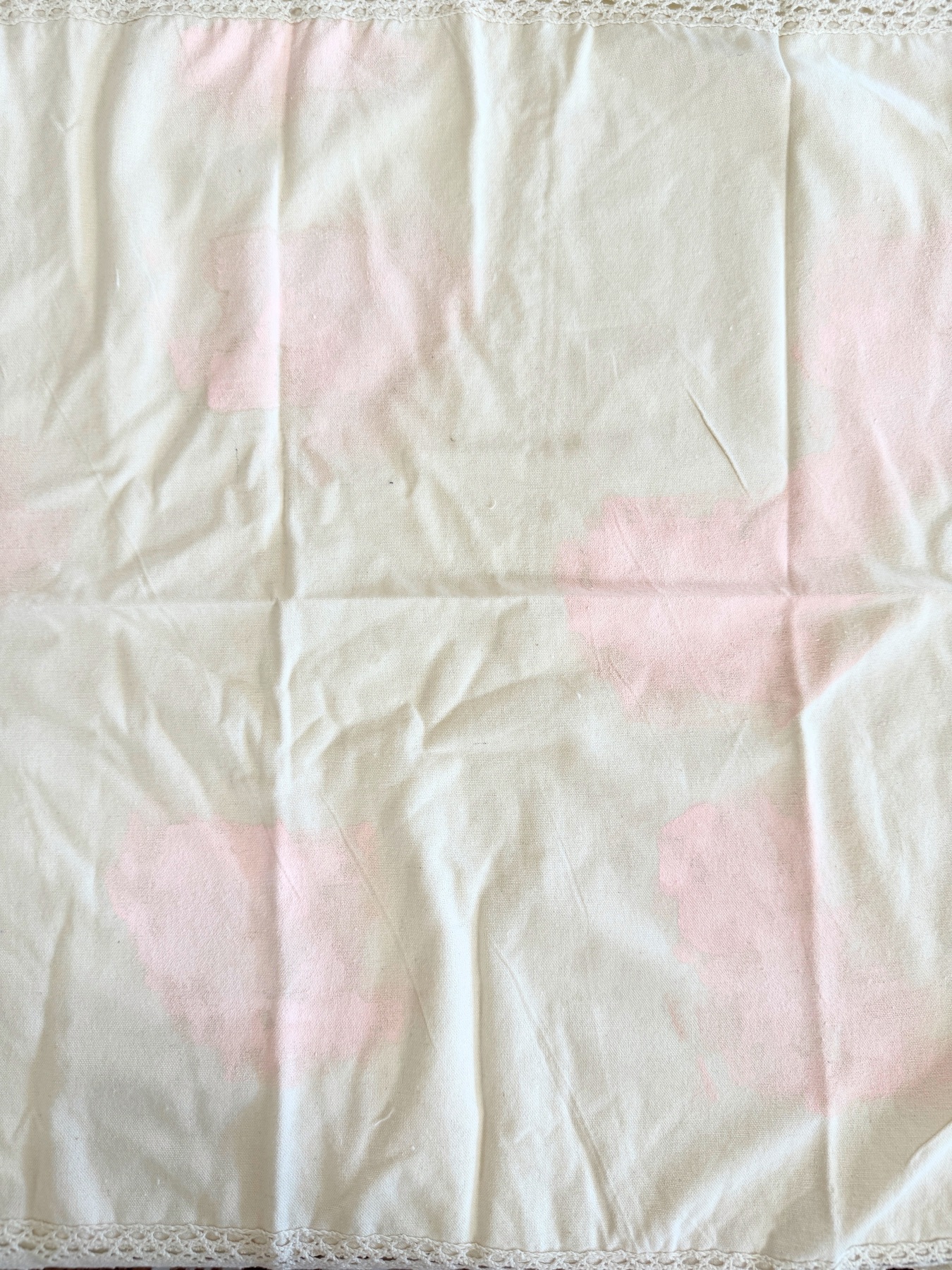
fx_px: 880
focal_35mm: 24
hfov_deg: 56.8
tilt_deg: -85.7
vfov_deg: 71.6
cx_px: 476
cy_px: 635
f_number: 1.78
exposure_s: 1/120
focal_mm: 6.76
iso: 80
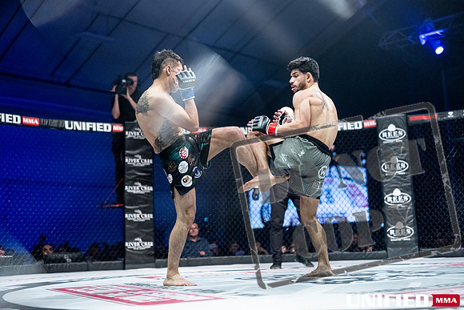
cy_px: 155
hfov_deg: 39.6
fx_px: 645
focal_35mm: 50
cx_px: 232
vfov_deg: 27.0
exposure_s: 1/1250
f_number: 2
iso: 3200
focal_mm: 50
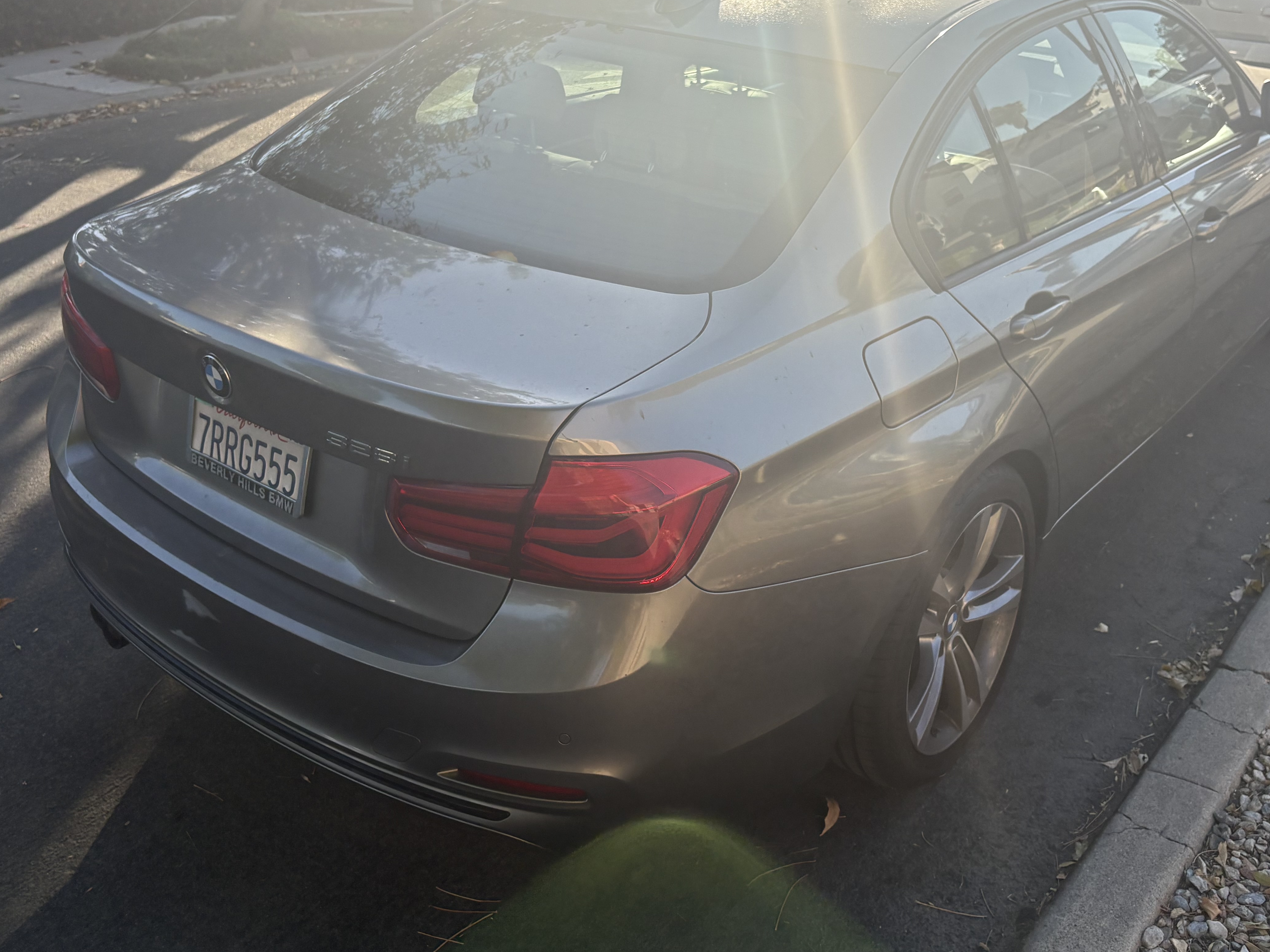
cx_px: 687
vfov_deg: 39.1
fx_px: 1321
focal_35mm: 36
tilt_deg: -19.2
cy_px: 305
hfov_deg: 51.3
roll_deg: +4.1
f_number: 1.6
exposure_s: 1/2141
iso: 64
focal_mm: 5.96
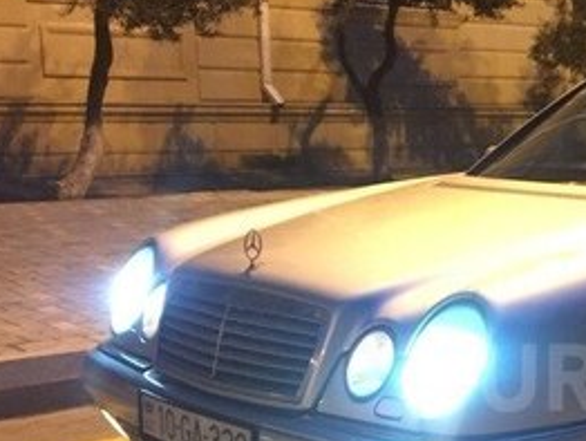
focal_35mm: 73
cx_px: 653
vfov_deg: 19.9
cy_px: 377
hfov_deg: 24.7
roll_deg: -0.5
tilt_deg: -9.6
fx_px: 1237
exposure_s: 1/20
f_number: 2.2
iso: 250
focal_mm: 4.15
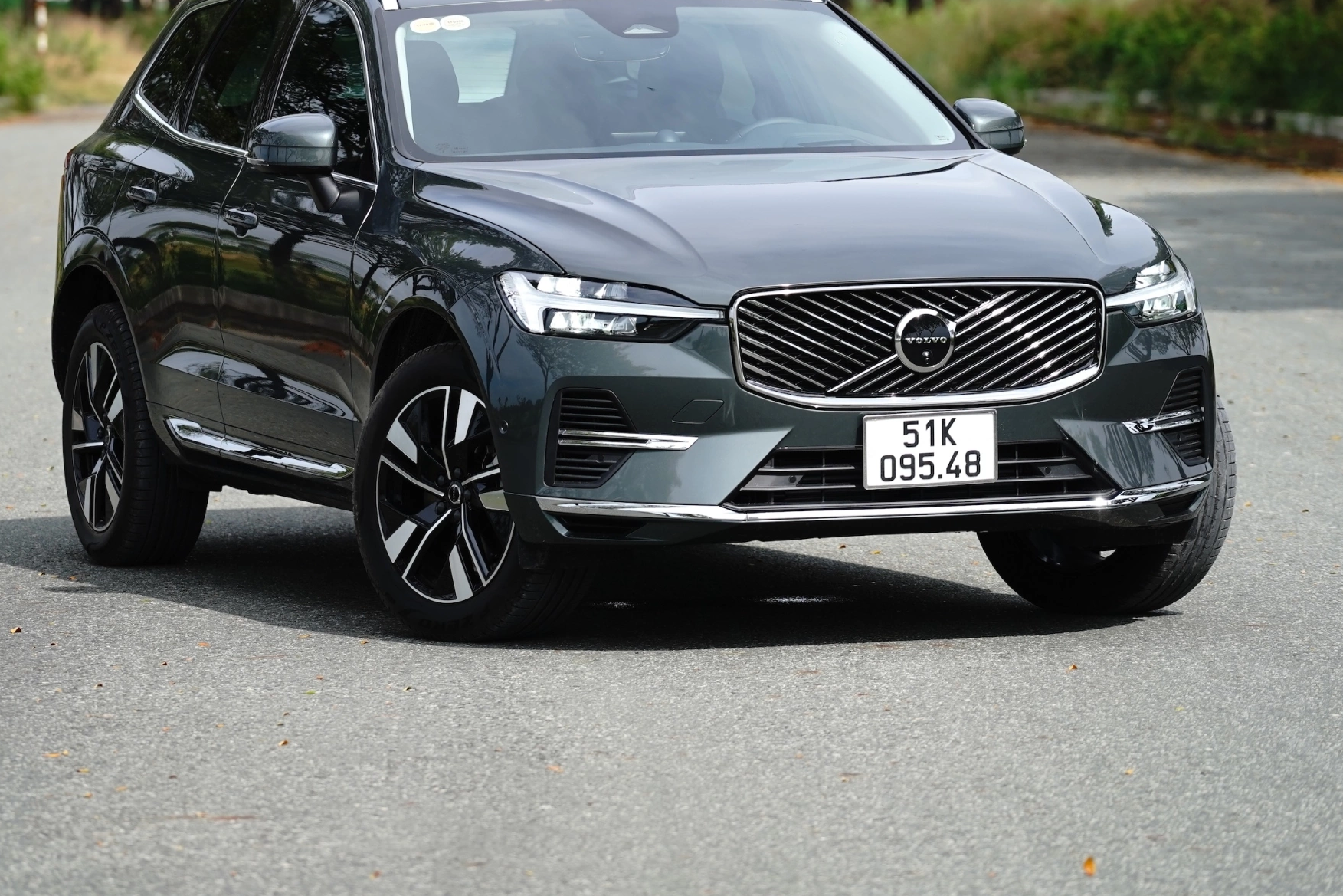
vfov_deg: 6.7
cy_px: 306
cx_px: 618
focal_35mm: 204
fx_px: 7610
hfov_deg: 10.1
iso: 250
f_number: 4
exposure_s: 1/1600
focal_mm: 149
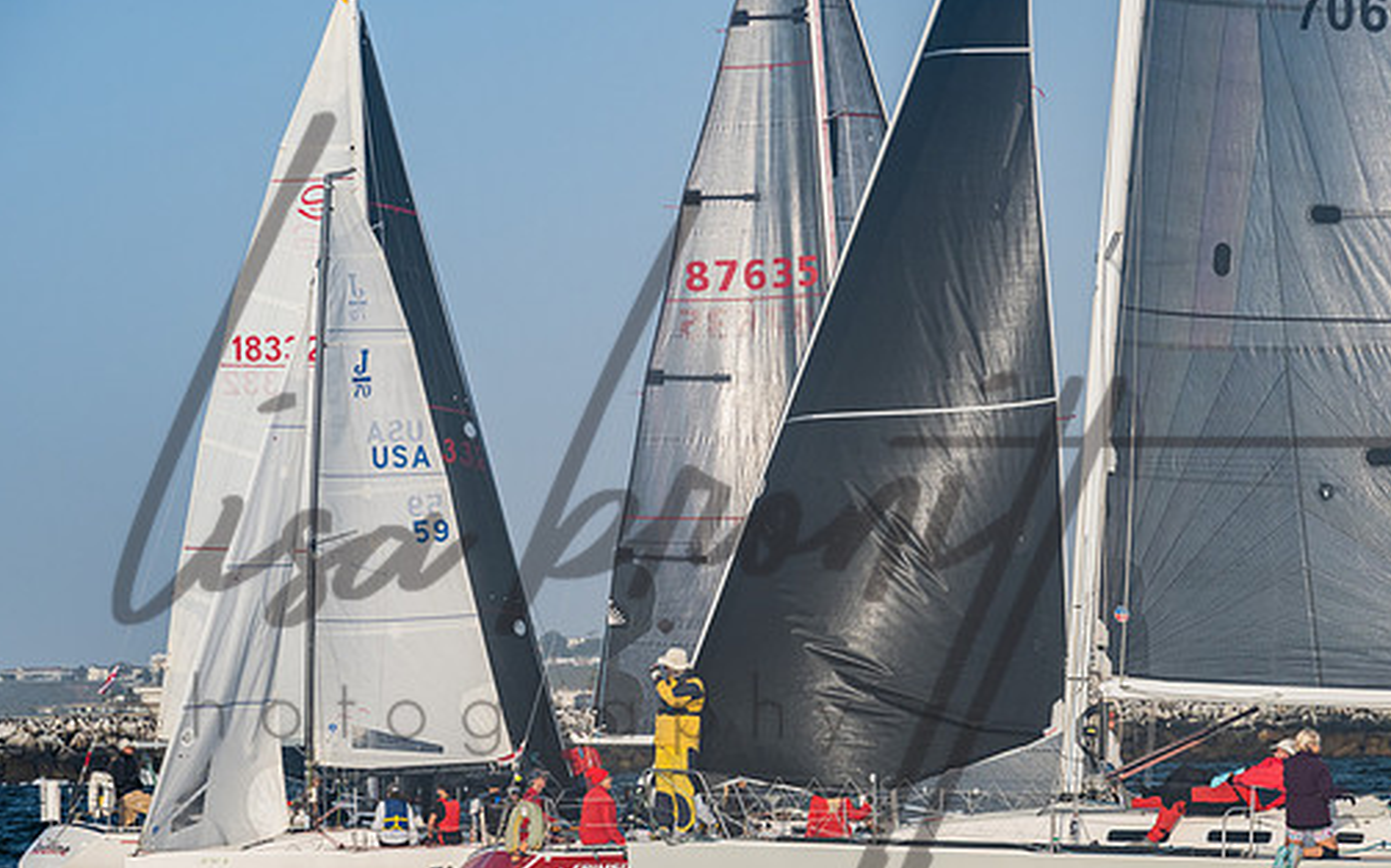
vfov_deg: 7.8
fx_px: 6329
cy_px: 507
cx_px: 730
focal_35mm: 167
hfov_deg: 12.5
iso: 400
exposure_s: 1/1000
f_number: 8
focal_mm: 135
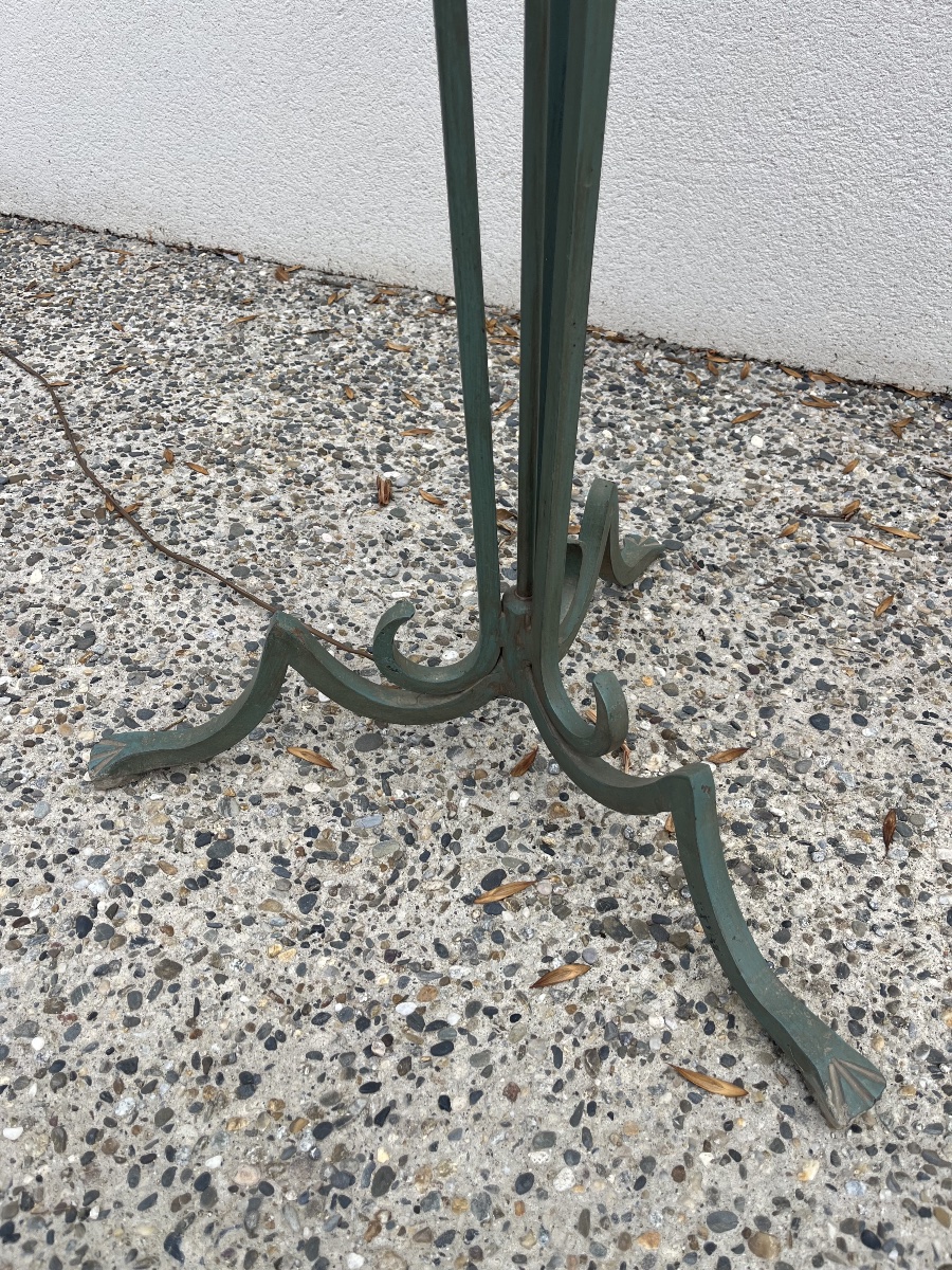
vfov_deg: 67.3
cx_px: 476
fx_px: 953
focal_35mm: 26
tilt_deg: -39.8
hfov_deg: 53.1
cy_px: 635
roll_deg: +0.6
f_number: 1.6
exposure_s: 1/1890
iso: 50
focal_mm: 5.1
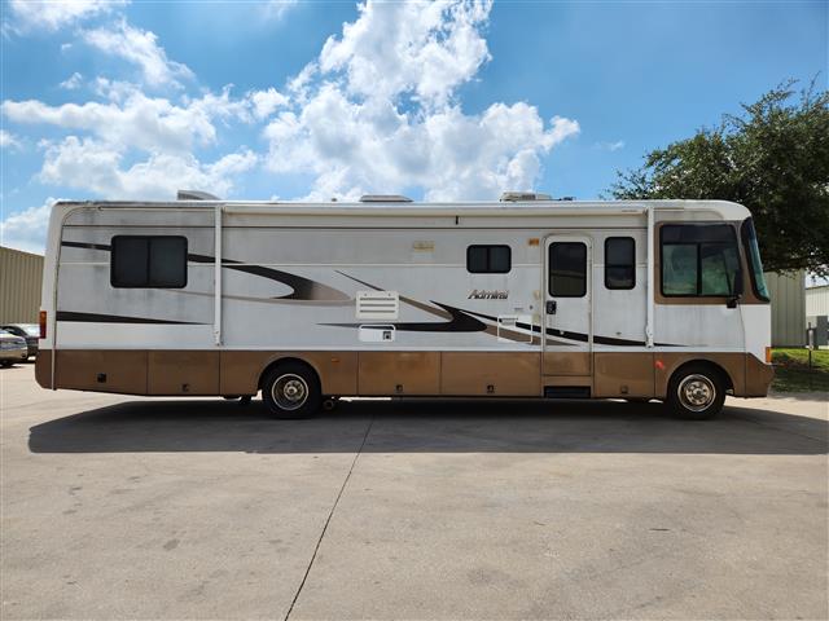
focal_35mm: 23
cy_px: 310
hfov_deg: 73.9
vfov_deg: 58.9
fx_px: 551
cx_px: 414
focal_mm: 5.4
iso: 20
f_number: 1.8
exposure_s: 1/3474
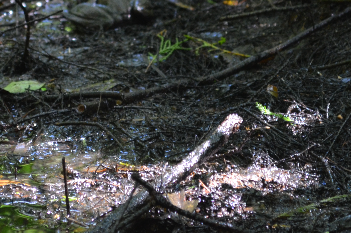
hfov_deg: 10.0
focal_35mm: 205
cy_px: -21
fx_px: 1997
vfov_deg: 6.6
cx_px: 106
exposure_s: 1/40
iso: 800
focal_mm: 55
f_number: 5.6
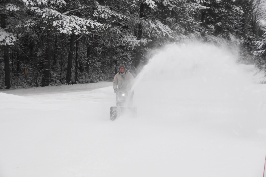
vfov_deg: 22.6
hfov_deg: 33.4
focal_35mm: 60
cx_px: 133
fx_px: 443
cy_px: 88
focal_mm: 40
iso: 100
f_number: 5.6
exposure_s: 1/125
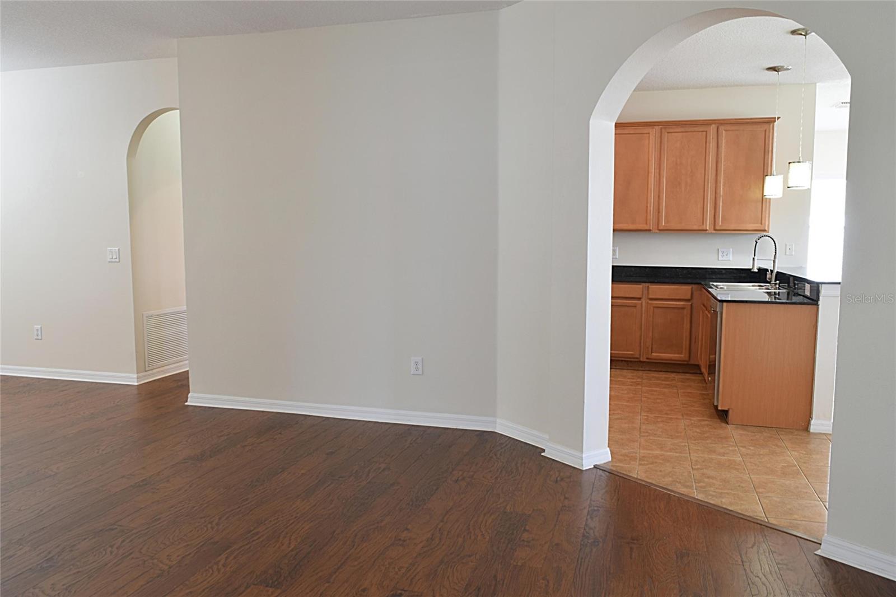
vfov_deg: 47.9
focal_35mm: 27
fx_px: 672
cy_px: 298
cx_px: 448
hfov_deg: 67.4
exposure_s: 1/1.6
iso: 200
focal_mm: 18
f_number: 11
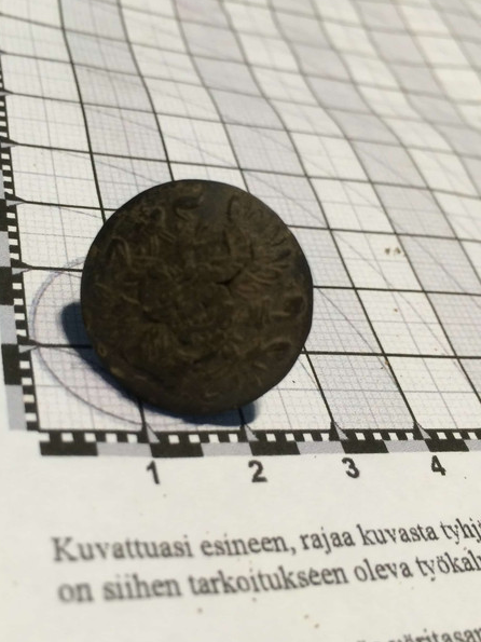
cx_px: 183
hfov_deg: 36.6
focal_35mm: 39
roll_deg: -23.2
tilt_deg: -43.4
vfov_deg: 47.9
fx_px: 723
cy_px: 315
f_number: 2.2
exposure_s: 1/30
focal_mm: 4.15
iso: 50
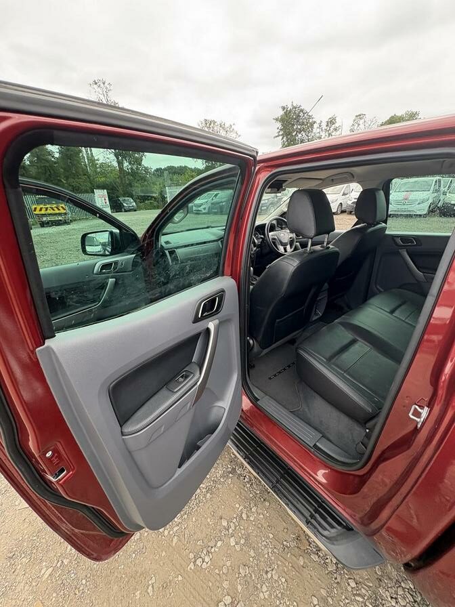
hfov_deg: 85.7
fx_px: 245
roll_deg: -1.3
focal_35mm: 14
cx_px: 228
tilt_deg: -24.5
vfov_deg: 102.1
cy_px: 304
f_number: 2.2
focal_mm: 2.22
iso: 50
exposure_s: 1/129
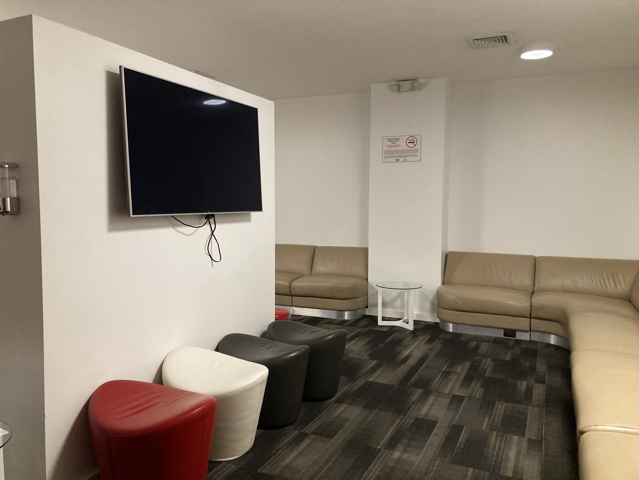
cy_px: 240
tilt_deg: -3.1
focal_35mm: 28
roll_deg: -0.3
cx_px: 320
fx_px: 517
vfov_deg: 49.7
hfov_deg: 63.4
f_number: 1.8
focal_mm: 3.99
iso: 250
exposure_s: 1/40
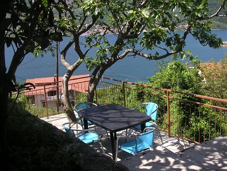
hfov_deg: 50.1
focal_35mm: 37
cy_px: 86
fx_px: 243
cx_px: 114
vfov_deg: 38.7
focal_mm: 6.1
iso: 50
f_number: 2.8
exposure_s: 1/750
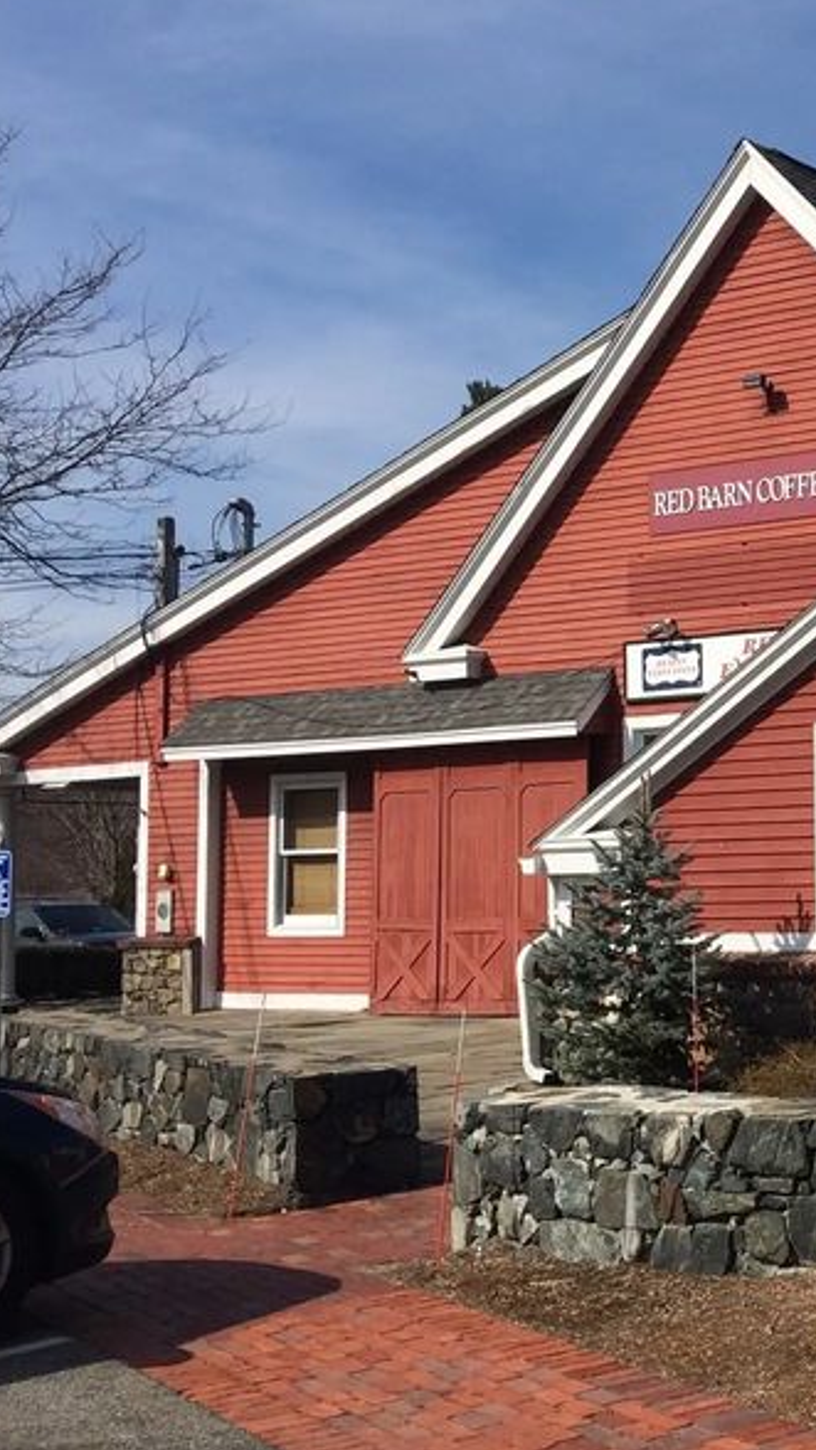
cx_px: 1114
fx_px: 2114
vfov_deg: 37.8
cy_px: 681
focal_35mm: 55
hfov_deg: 19.8
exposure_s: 1/3165
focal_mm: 4.15
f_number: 2.2
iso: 32
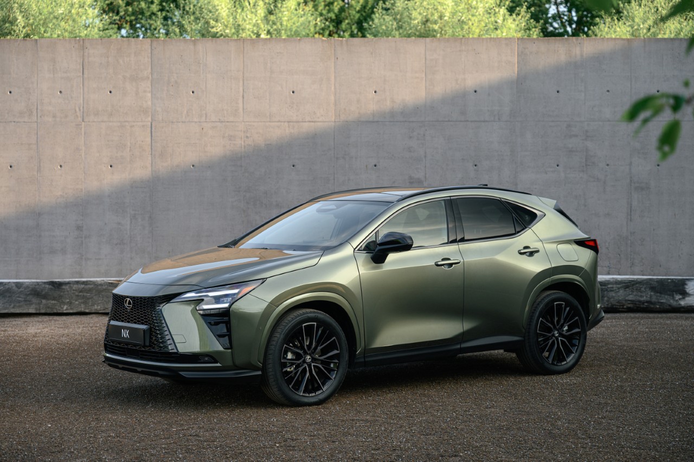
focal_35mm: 70
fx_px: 1349
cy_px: 231
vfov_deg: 19.5
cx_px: 347
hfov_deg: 28.8
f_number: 3.5
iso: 160
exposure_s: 1/160
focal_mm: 70
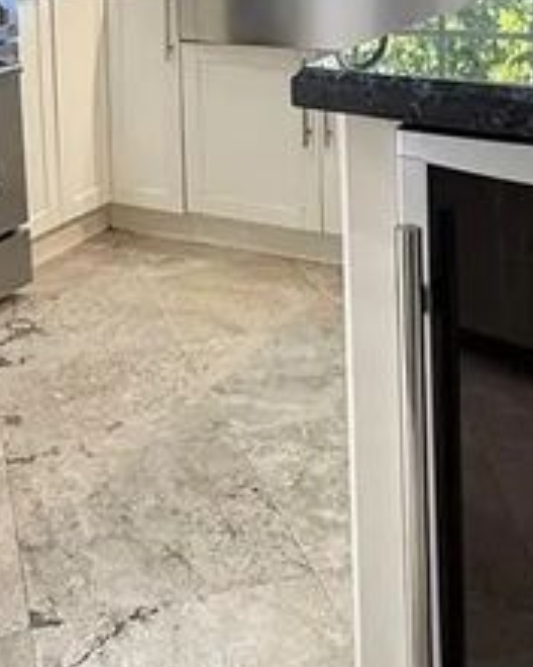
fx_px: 1045
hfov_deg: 28.3
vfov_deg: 32.4
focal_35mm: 53
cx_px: 161
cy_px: -8
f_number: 2.2
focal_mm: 2.22
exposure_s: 1/120
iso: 160
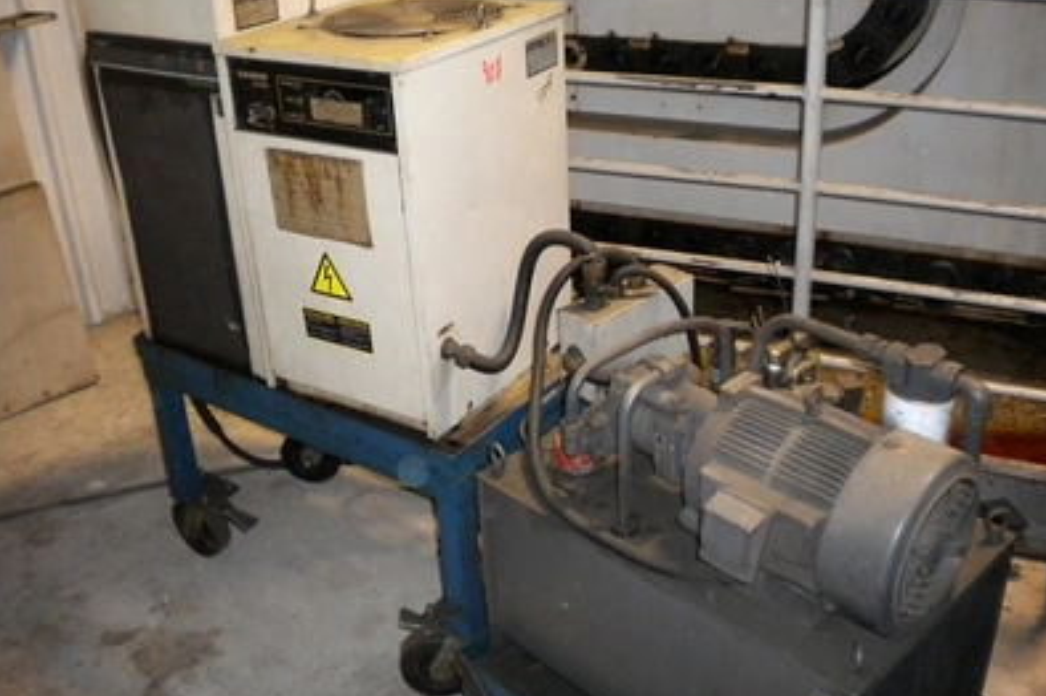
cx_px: 526
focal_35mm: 37
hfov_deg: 51.9
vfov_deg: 35.9
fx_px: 1074
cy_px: 321
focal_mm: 6.3
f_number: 3.1
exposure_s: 1/30
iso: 400
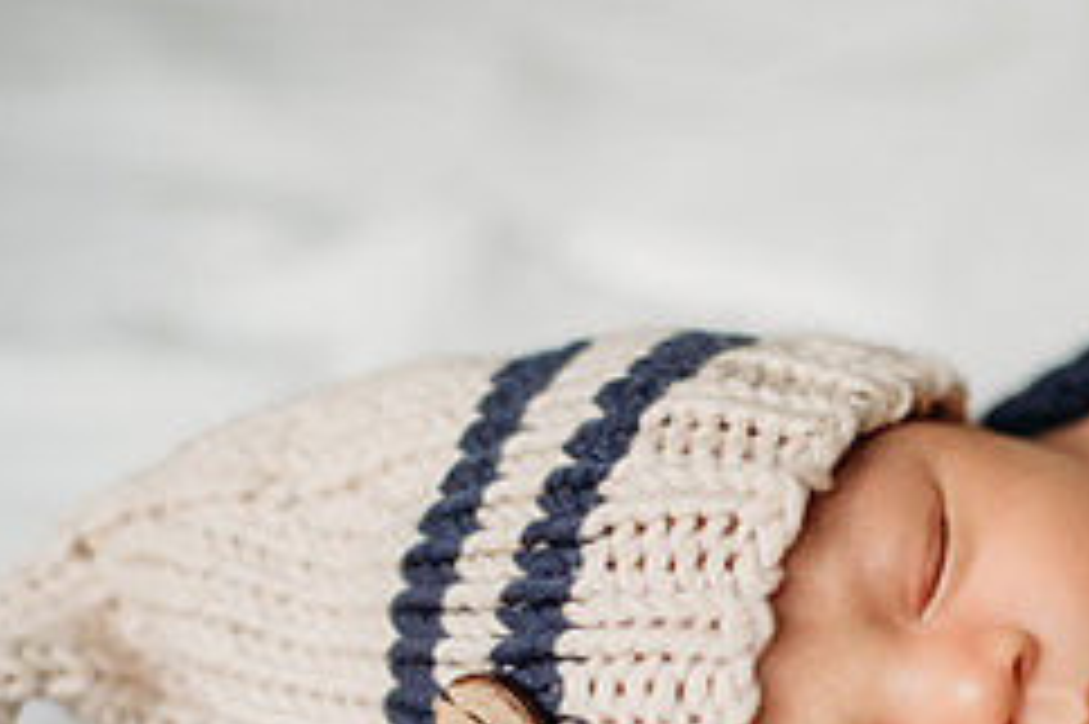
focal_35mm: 120
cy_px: 713
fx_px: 3627
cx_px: 932
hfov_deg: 16.9
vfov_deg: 11.3
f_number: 2
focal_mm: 50
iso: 1600
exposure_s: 1/1250
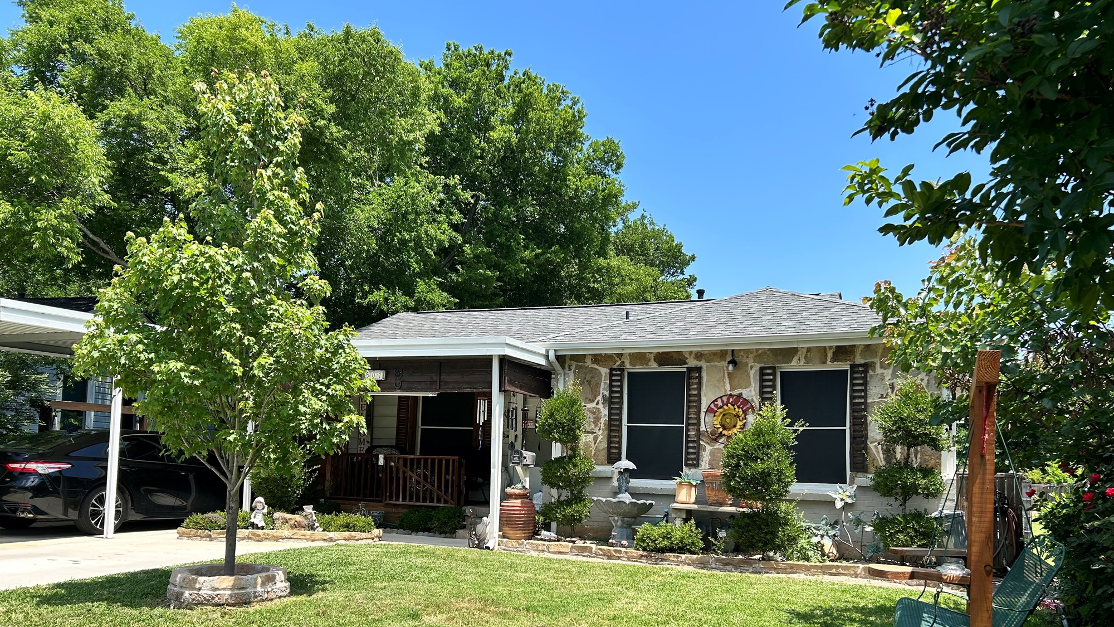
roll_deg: -1.7
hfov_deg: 66.1
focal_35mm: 29
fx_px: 857
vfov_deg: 39.8
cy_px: 407
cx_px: 550
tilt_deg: +3.0
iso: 50
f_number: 1.5
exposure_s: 1/2404
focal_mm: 5.7
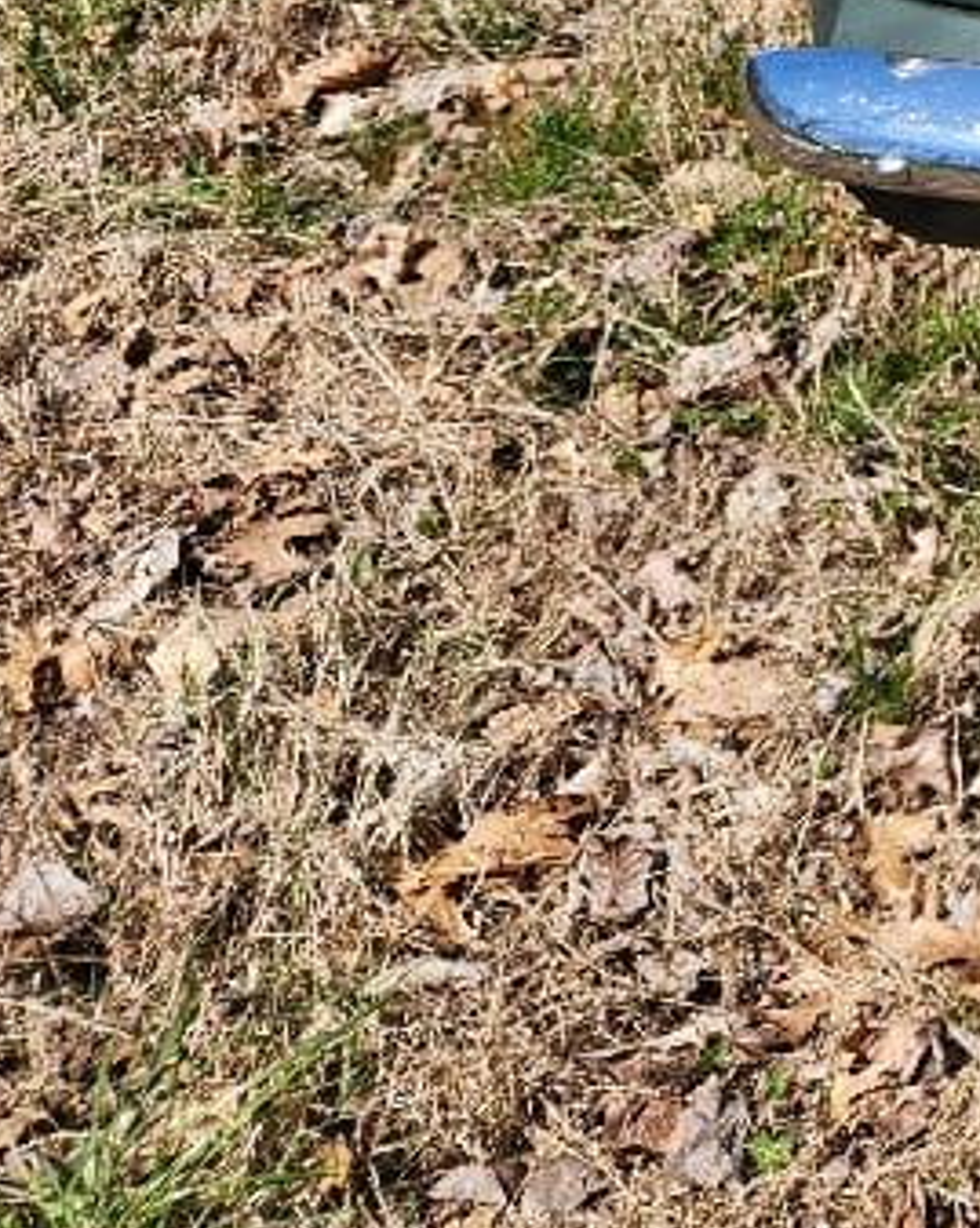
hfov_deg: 15.6
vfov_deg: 21.5
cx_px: 1894
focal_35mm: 80
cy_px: -390
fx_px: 2904
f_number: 1.8
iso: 20
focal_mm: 5.4
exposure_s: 1/1222
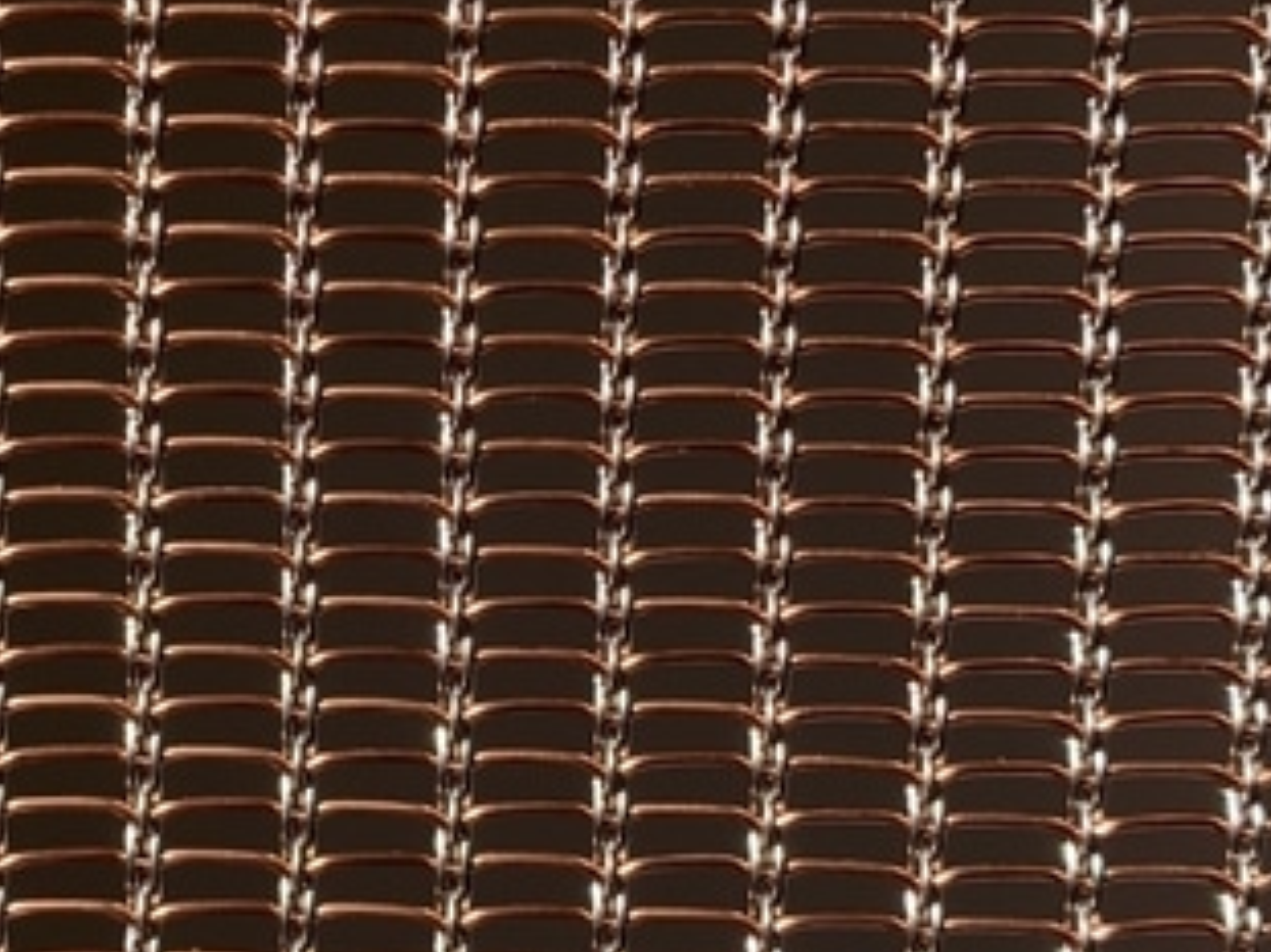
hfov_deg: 40.2
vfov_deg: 31.4
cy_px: 548
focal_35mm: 46
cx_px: 335
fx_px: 1688
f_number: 1.8
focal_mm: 4.25
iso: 25
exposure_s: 1/1111
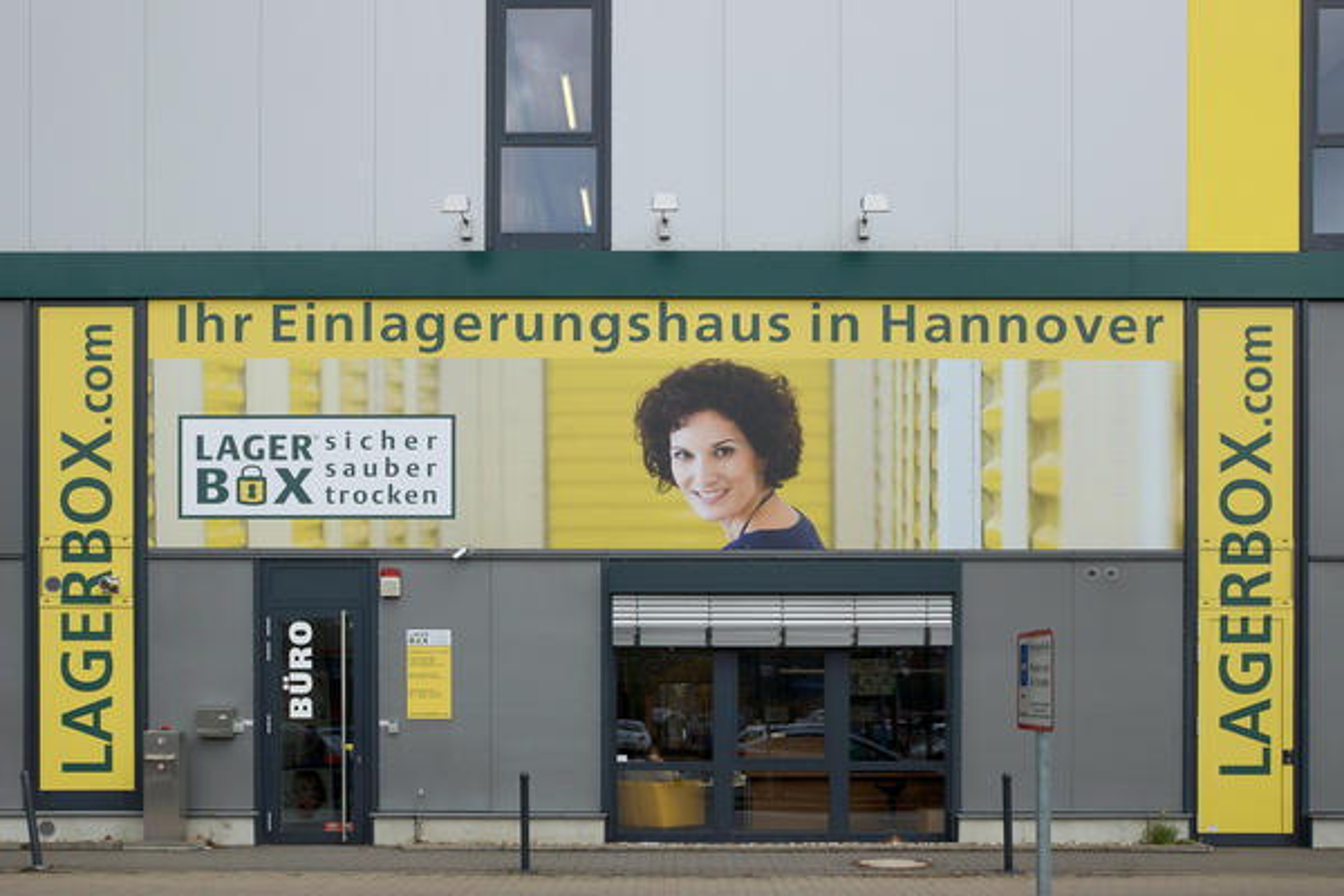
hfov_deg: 53.1
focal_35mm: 36
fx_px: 1344
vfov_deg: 36.9
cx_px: 672
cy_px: 448
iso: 100
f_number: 11
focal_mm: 24
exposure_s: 1/90
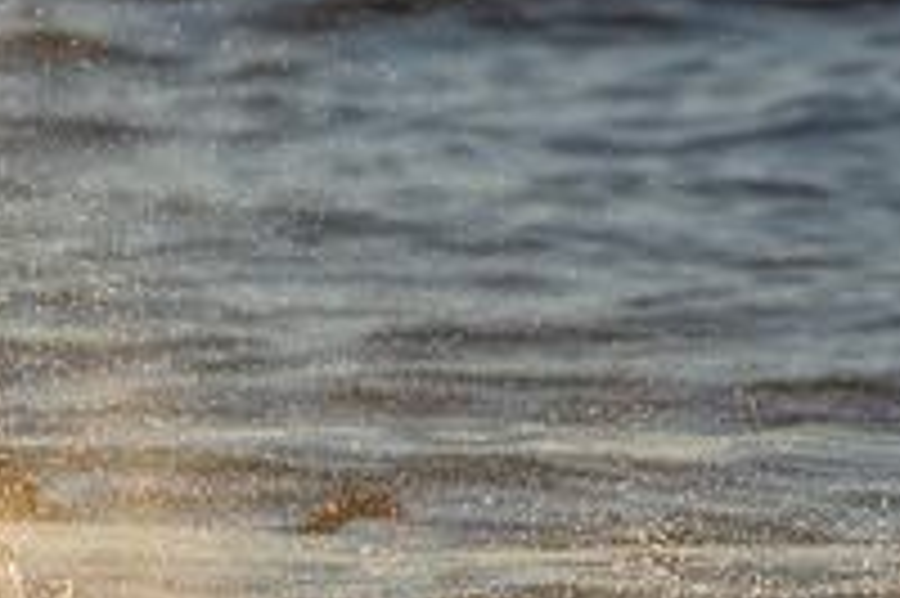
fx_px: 52181
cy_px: 731
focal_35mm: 2089
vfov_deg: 0.7
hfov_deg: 1.0
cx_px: -171
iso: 220
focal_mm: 480
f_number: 5.6
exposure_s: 1/1250
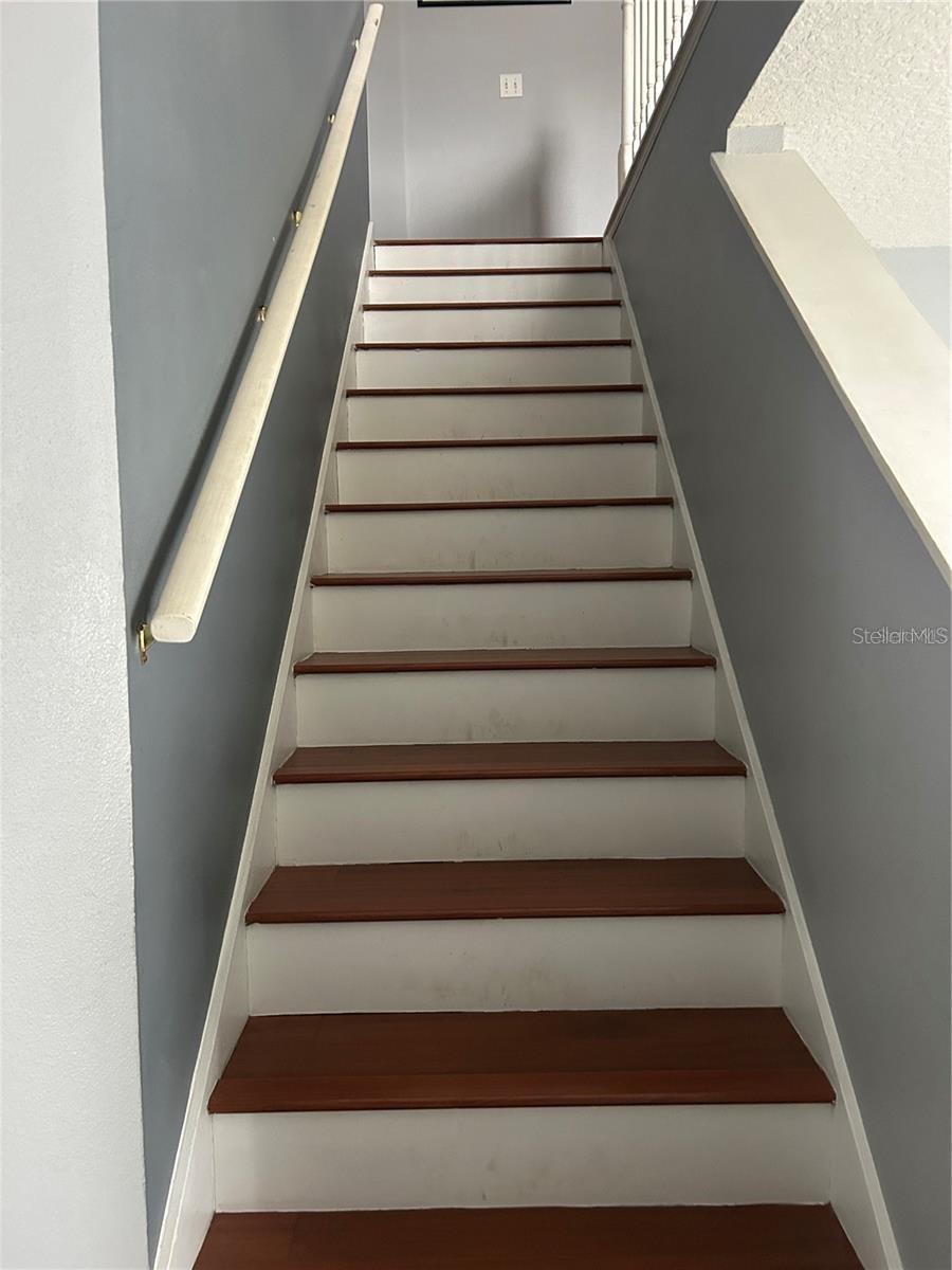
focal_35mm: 26
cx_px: 476
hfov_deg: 53.1
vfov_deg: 67.3
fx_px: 953
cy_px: 635
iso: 500
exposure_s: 1/60
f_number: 1.5
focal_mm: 5.7
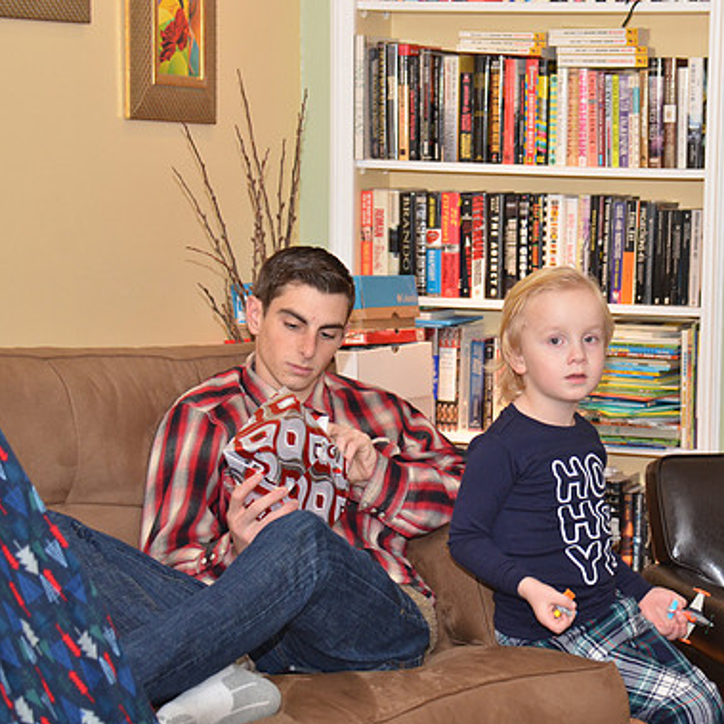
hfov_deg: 15.9
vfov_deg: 16.0
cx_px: 518
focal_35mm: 109
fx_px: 2579
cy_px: 359
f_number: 5.3
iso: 800
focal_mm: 56
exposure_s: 1/60
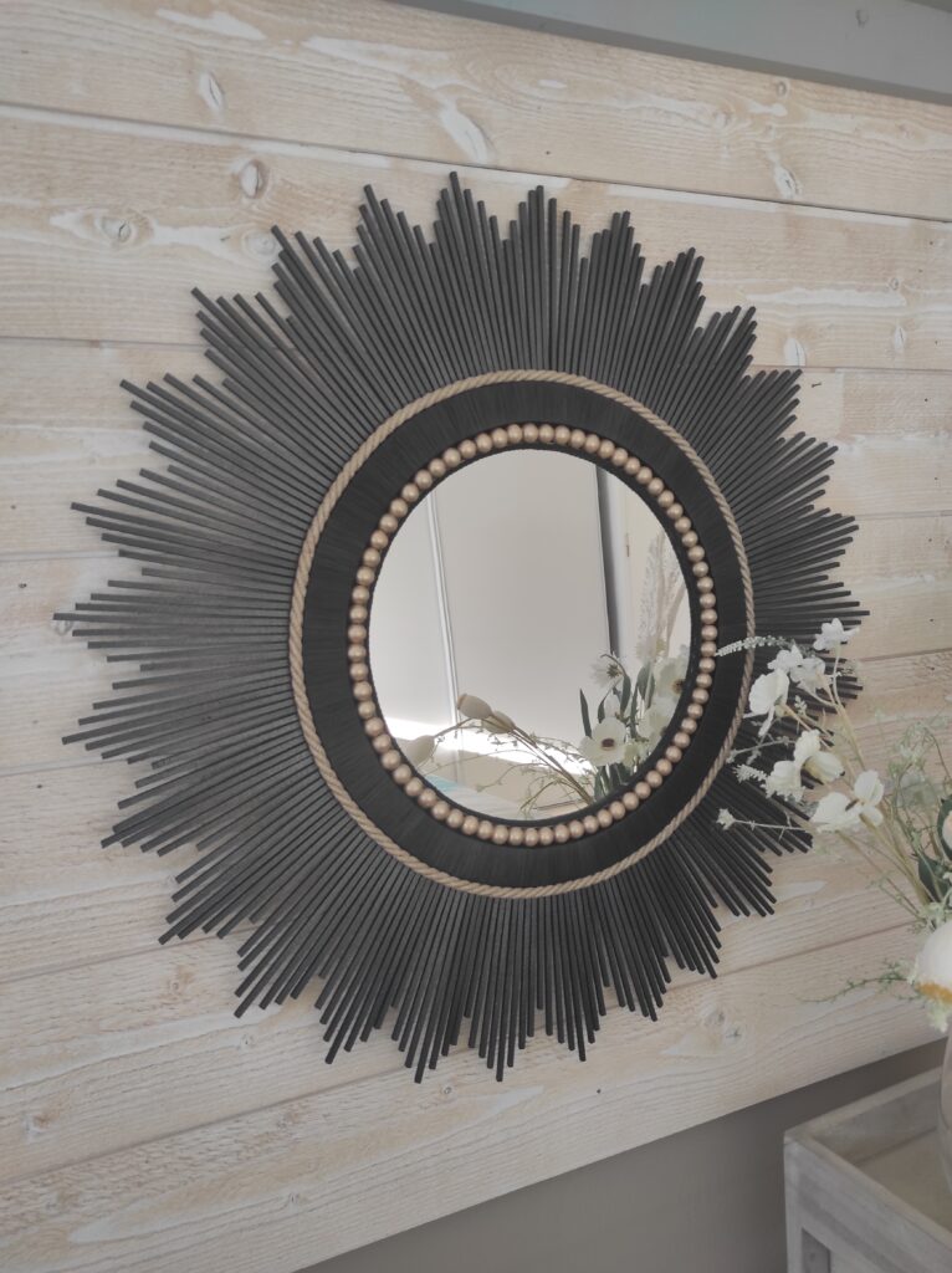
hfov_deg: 54.8
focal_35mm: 25
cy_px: 636
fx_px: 918
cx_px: 476
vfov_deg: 69.4
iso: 131
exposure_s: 1/100
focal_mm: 5.43
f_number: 1.89
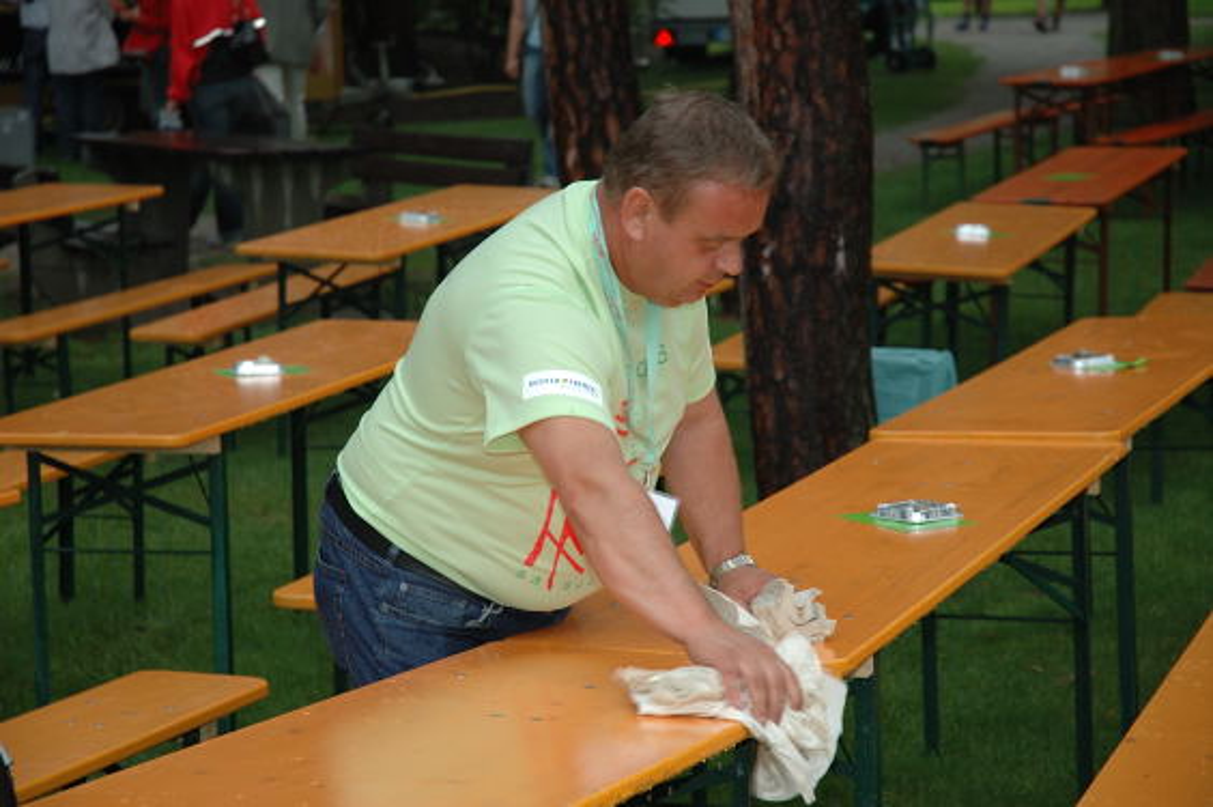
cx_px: 606
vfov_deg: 13.0
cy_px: 404
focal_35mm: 105
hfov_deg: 19.5
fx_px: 3535
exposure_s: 1/60
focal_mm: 70
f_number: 4.5
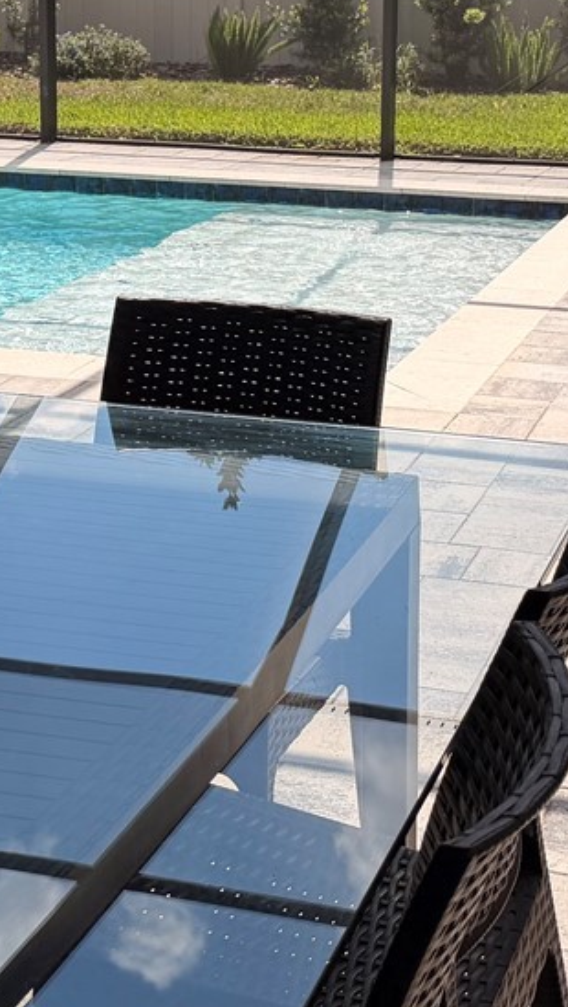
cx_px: 282
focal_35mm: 76
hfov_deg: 15.9
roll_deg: +0.1
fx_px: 2032
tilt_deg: -12.0
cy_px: 291
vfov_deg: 27.6
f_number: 1.78
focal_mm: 6.76
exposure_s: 1/4405
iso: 80
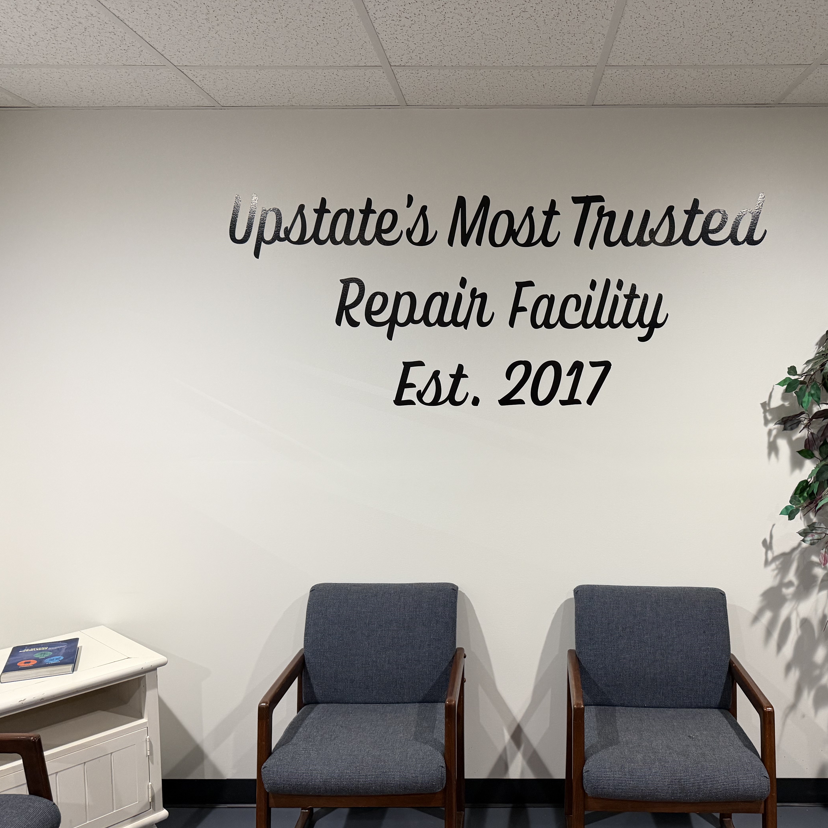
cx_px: 507
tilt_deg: -4.5
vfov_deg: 55.6
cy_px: 421
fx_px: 785
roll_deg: +0.0
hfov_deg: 55.1
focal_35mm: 29
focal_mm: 6.76
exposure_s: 1/59
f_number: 1.78
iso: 320
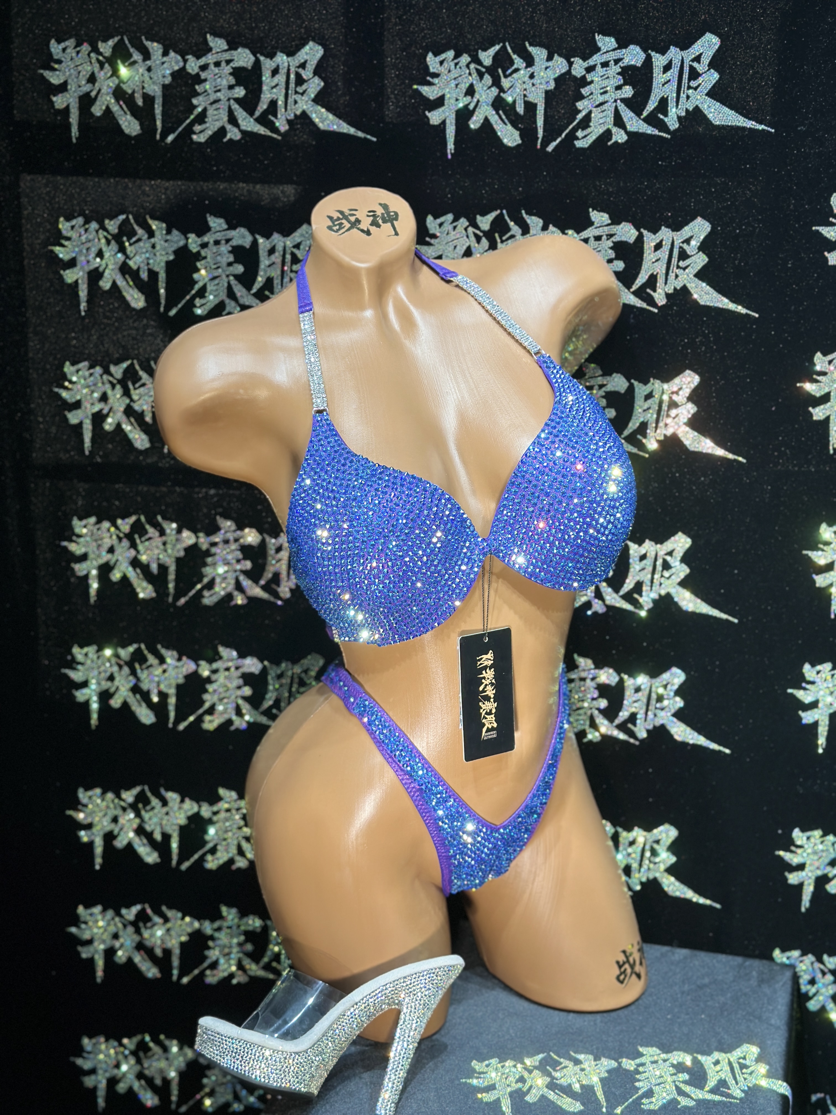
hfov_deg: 30.3
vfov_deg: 39.7
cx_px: 418
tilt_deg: -14.2
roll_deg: -0.3
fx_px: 1546
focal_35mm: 48
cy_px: 558
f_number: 1.78
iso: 80
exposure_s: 1/307
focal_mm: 6.86
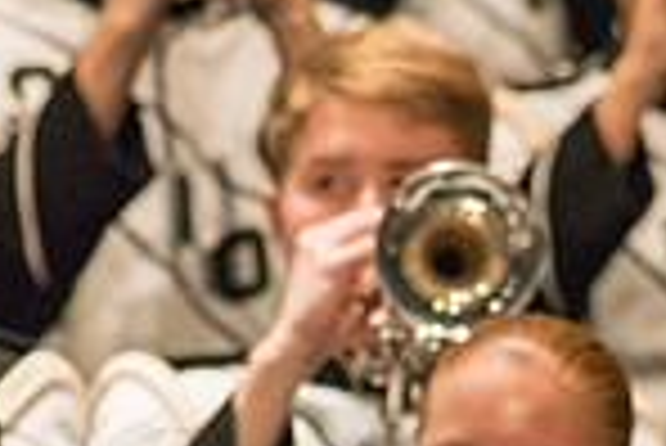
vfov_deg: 0.6
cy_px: 759
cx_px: 734
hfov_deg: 0.9
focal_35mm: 2357
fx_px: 43646
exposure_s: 1/320
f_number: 5.6
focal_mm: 600
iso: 4000
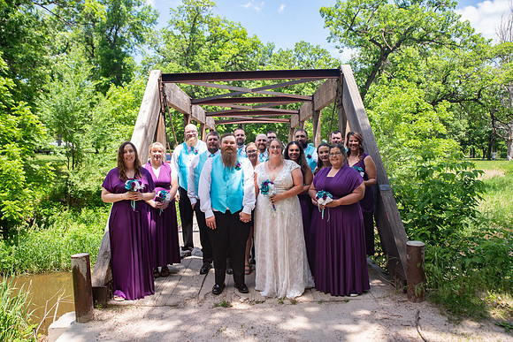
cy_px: 171
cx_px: 256
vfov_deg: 45.0
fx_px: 413
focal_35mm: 29
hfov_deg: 63.6
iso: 80
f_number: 5
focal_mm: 29
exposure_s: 1/125
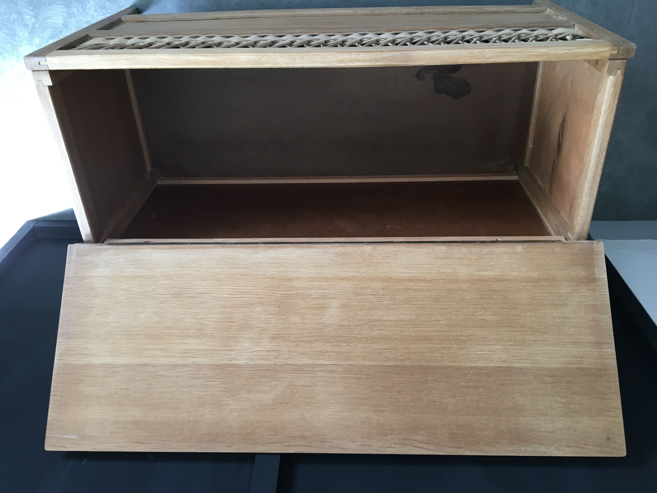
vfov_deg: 48.2
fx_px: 550
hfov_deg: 61.7
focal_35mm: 29
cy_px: 246
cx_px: 328
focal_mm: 4.15
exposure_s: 1/33
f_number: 2.2
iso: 100
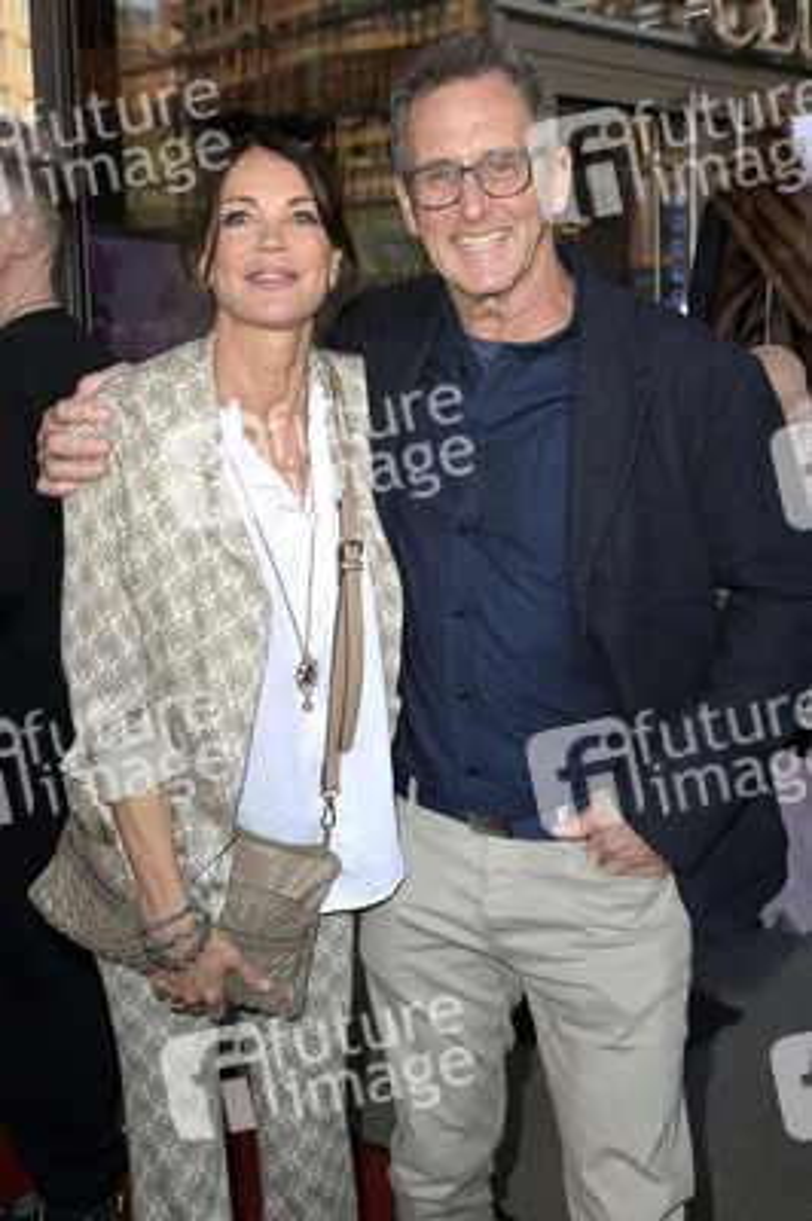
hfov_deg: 36.8
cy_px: 610
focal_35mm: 36
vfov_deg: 53.2
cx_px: 406
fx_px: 1220
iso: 500
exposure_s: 1/160
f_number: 5.6
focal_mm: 36
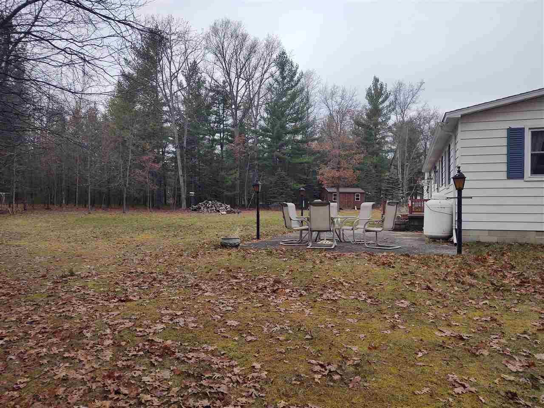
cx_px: 272
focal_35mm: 27
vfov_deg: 51.4
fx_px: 424
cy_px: 204
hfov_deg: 65.3
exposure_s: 1/2904
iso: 100
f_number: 1.7
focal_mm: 4.75
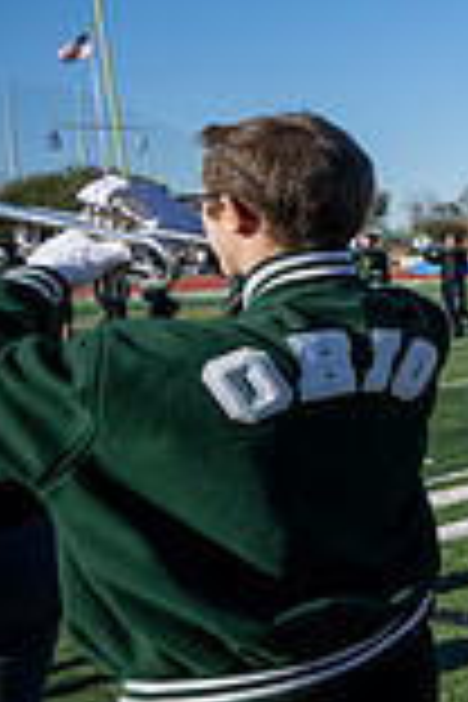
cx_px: 1220
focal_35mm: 52
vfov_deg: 38.2
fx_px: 1014
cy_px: 317
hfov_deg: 13.7
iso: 160
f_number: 4
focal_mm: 14
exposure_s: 1/2000
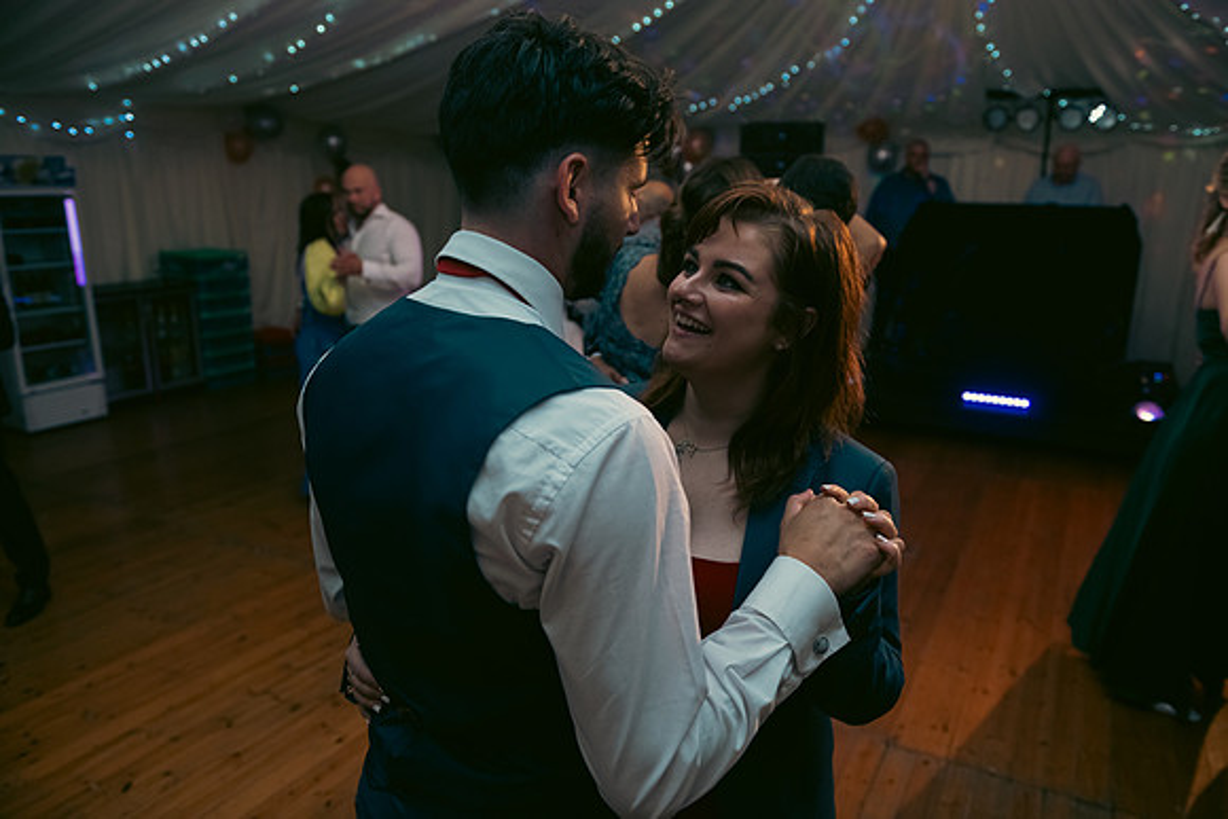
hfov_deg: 73.7
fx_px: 819
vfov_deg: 53.2
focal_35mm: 24
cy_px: 410
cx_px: 614
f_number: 3.5
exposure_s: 1/160
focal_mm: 24
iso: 800
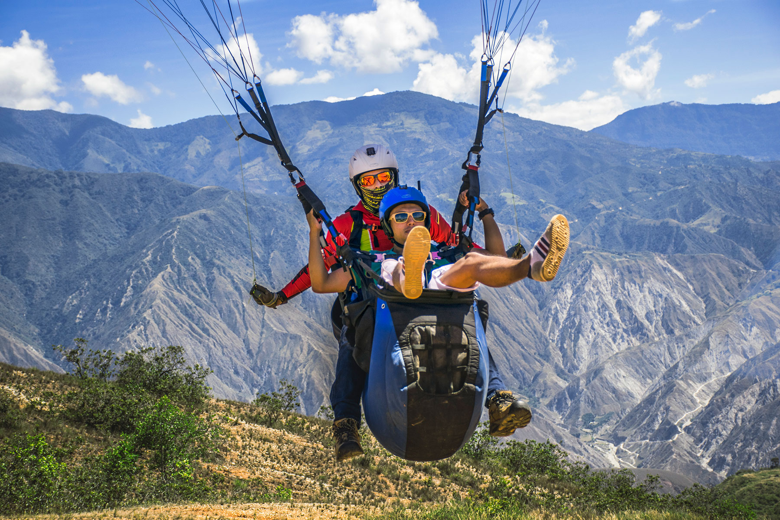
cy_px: 260
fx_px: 1625
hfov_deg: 27.0
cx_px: 390
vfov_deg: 18.2
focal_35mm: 75
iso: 100
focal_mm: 50
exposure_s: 1/1250
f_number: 4.8
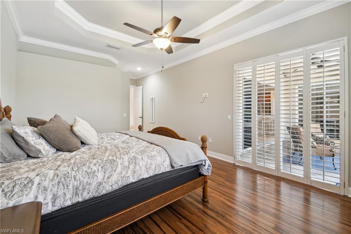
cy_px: 117
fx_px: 146
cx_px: 176
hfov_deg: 100.4
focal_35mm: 15
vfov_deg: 77.3
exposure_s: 1/1.25
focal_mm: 10
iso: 100
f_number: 7.1
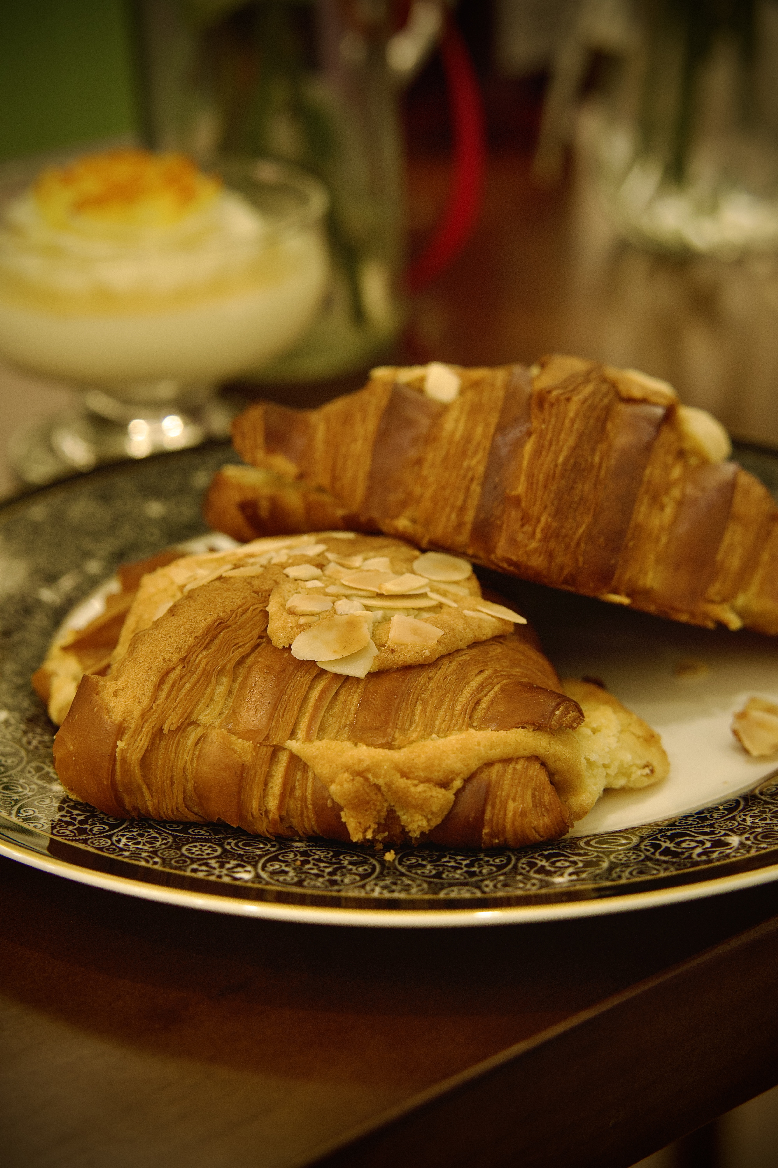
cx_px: 389
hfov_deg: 17.7
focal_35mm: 77
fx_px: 2496
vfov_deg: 26.3
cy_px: 584
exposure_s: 1/80
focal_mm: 77
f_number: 5
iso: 400
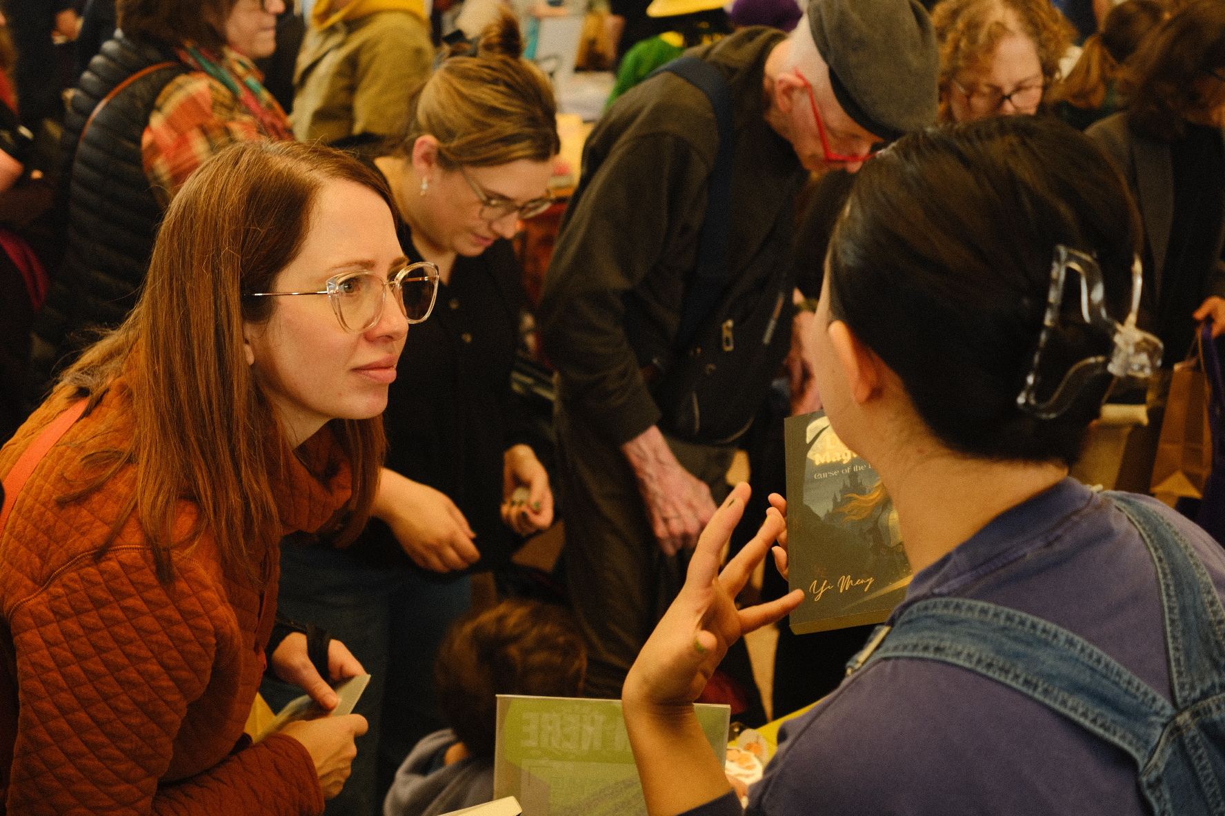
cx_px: 612
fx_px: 1395
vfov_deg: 32.6
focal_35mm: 41
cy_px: 408
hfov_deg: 47.4
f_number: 2.8
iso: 500
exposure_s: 1/40
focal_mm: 27
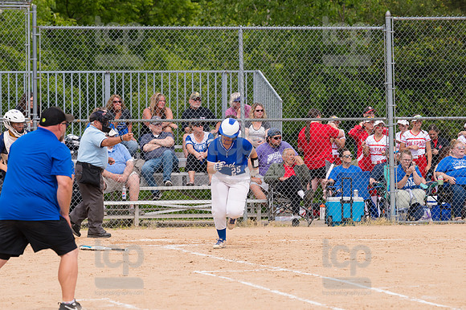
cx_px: 233
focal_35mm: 292
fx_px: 3777
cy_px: 155
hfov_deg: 7.1
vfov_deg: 4.7
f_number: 5.6
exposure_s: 1/1600
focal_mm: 195
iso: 320
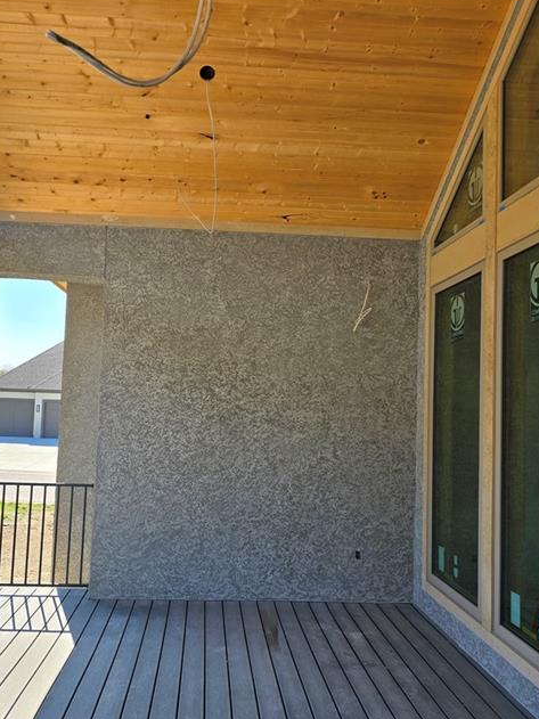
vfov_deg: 63.4
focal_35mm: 28
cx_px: 237
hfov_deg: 49.6
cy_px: 375
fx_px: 582
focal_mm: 6.3
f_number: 1.7
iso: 12
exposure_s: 1/364
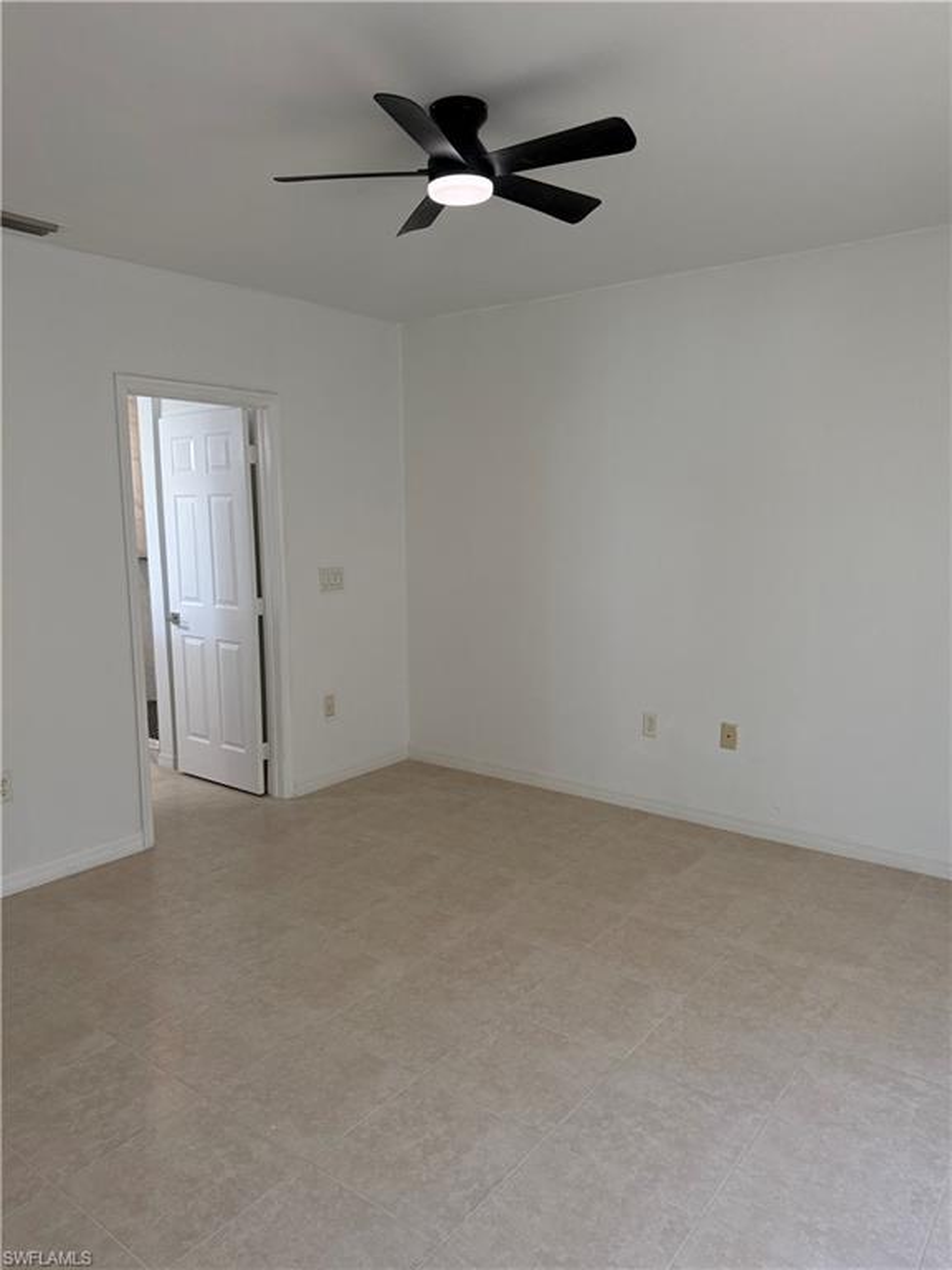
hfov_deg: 56.8
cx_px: 476
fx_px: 880
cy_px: 635
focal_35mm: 24
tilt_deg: -7.4
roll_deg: -0.2
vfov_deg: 71.6
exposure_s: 1/227
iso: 200
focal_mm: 6.76
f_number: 1.78
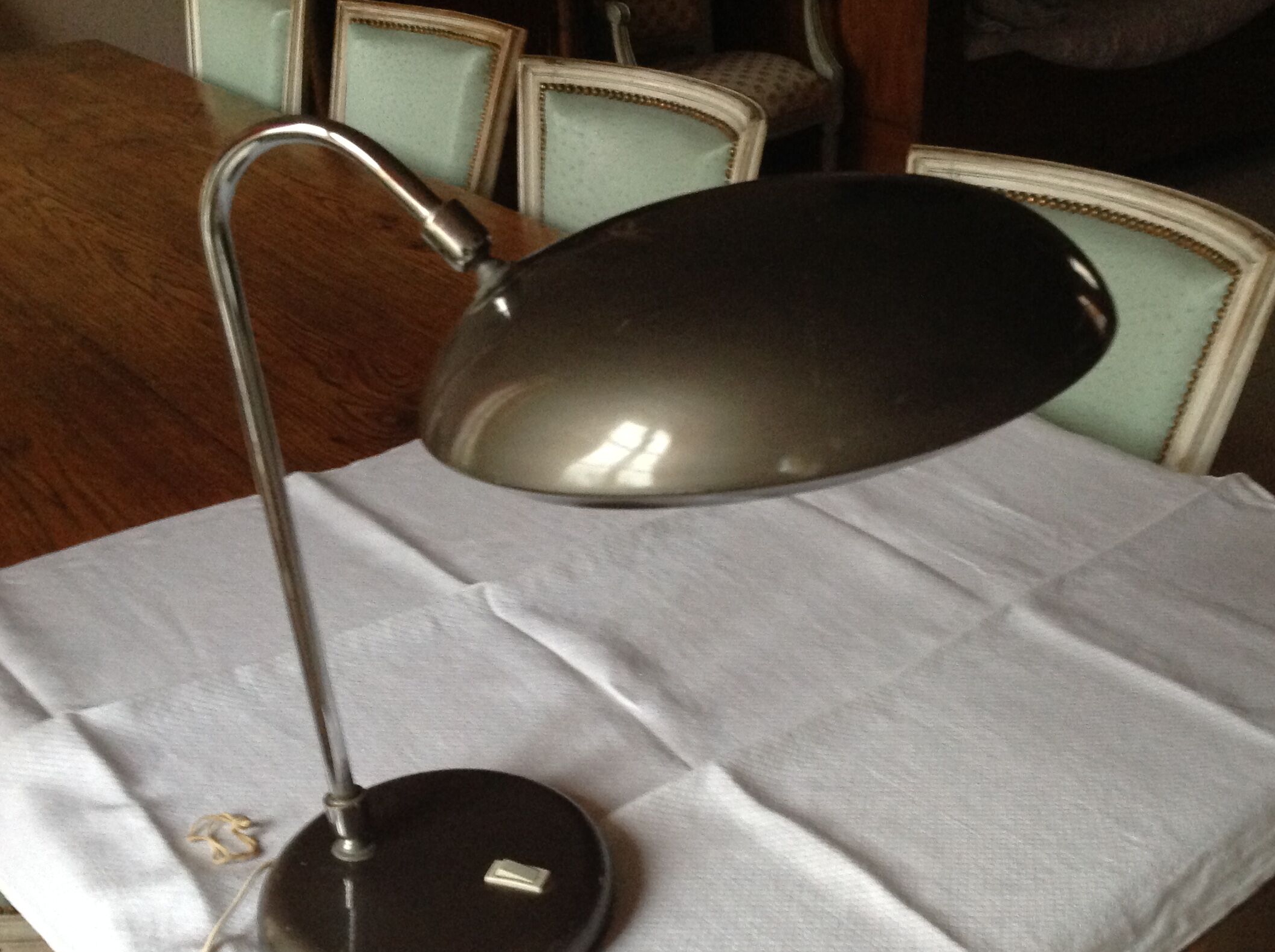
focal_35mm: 43
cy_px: 574
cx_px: 725
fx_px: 1581
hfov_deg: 43.8
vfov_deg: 33.4
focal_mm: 4.28
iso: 320
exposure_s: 1/15
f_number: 2.4
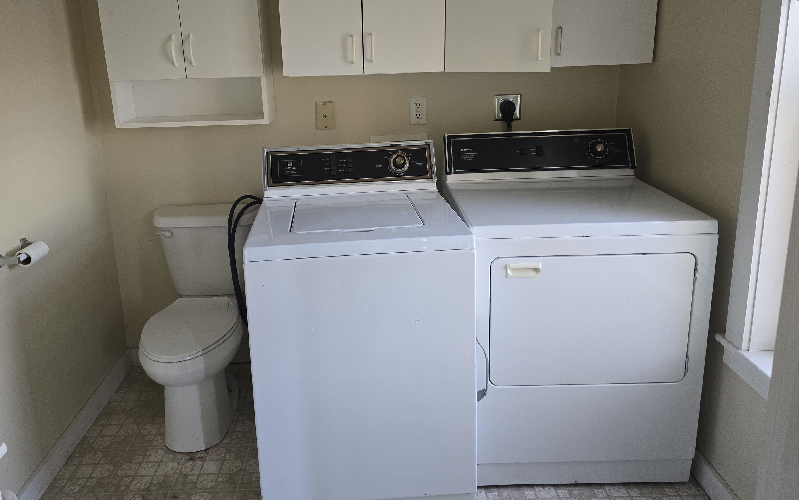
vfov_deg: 45.5
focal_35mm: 27
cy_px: 180
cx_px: 362
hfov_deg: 68.2
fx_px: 588
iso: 320
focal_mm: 6.3
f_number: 1.7
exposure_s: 1/120
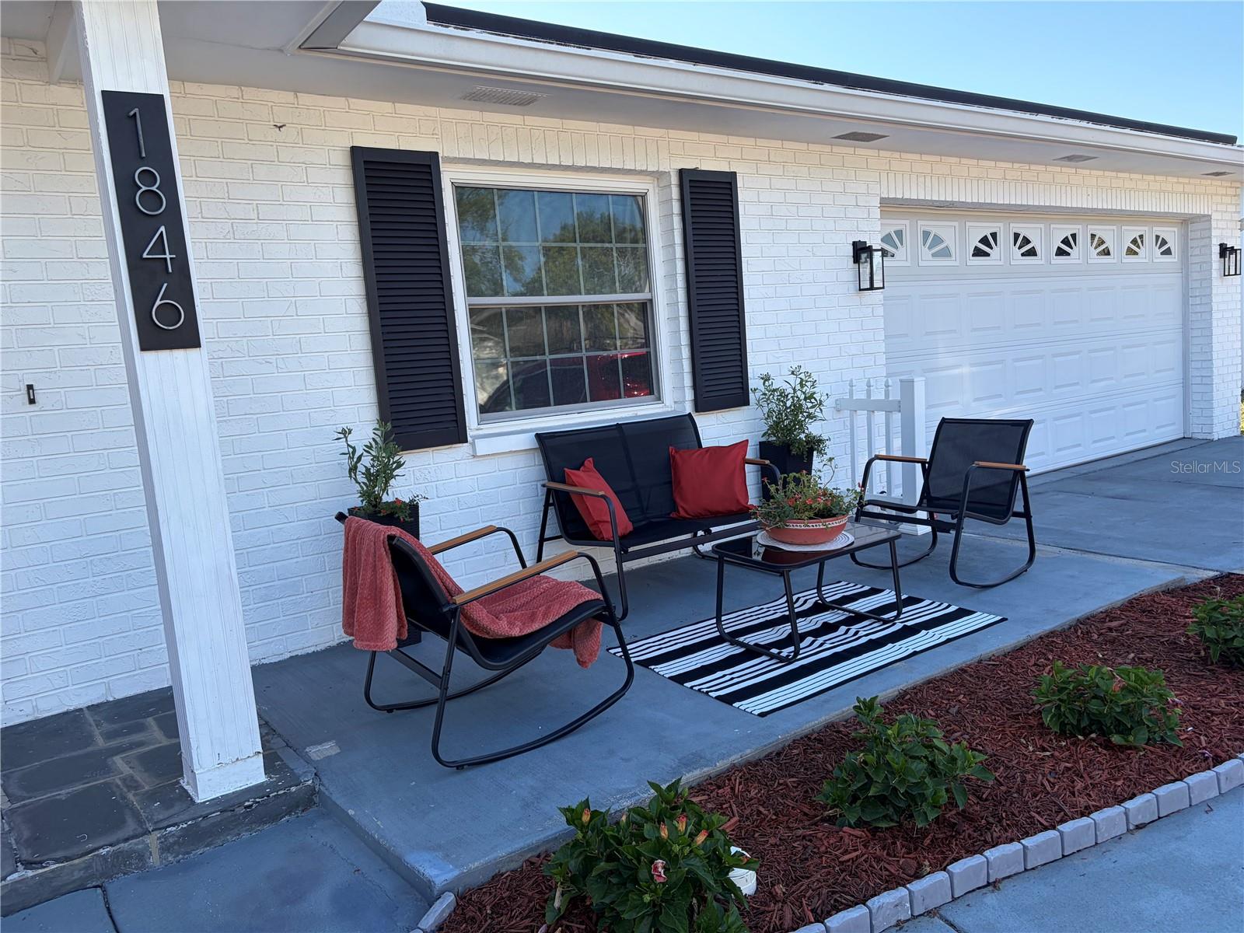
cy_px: 466
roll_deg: +4.8
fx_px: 934
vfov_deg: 53.1
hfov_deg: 67.3
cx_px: 622
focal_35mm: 26
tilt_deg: -6.5
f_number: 1.6
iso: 50
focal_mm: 5.96
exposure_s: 1/739
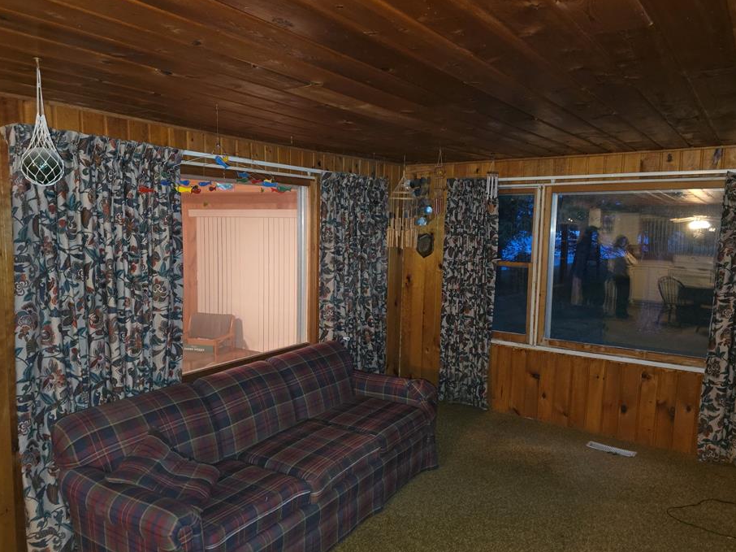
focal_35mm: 26
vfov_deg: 53.0
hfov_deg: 67.3
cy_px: 296
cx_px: 356
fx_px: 553
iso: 500
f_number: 1.7
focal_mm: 6.3
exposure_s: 1/12
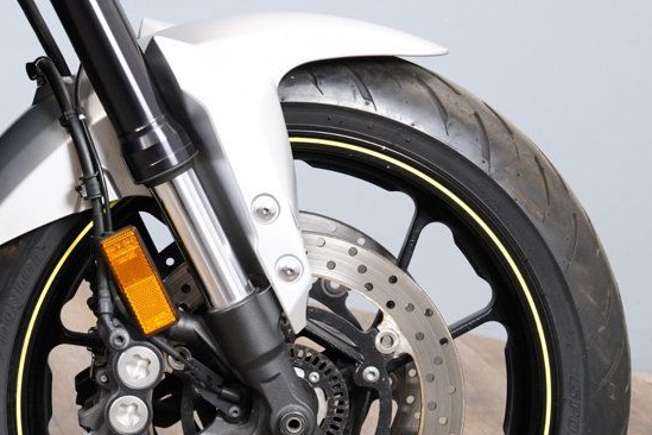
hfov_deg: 12.3
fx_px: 3006
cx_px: 137
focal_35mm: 166
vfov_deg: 8.3
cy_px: 357
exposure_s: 1/60
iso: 5000
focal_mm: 89
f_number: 9
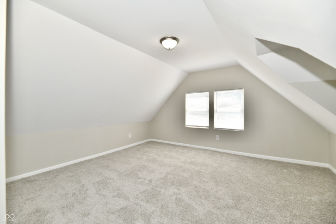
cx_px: 168
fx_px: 131
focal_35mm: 14
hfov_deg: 104.3
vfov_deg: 81.2
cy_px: 112
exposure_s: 1/125
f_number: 5.6
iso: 320
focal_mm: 14
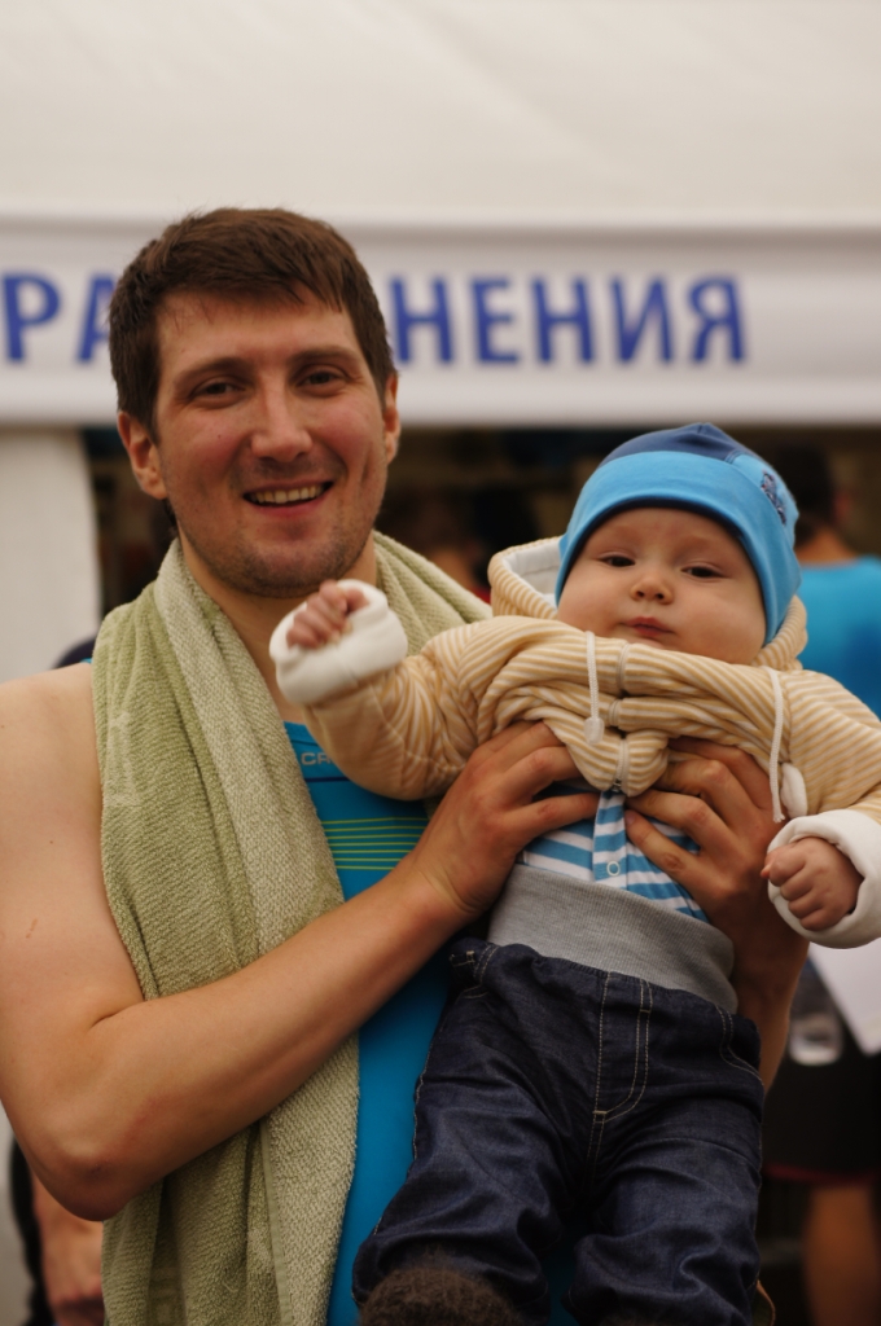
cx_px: 440
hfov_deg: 13.0
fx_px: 3865
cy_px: 663
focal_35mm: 105
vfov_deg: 19.5
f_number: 5
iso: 100
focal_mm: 70
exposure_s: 1/125
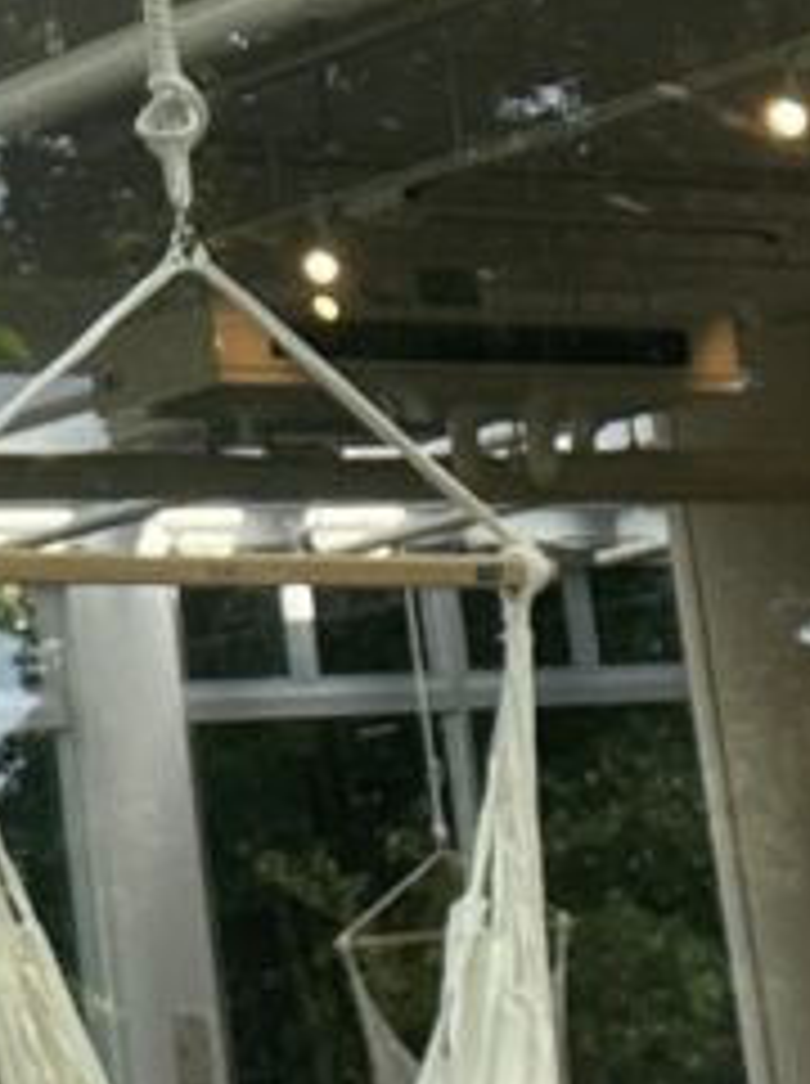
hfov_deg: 11.0
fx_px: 4161
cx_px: -27
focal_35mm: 133
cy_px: -169
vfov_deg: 14.4
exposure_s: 1/307
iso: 25
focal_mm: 2.71
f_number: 2.2
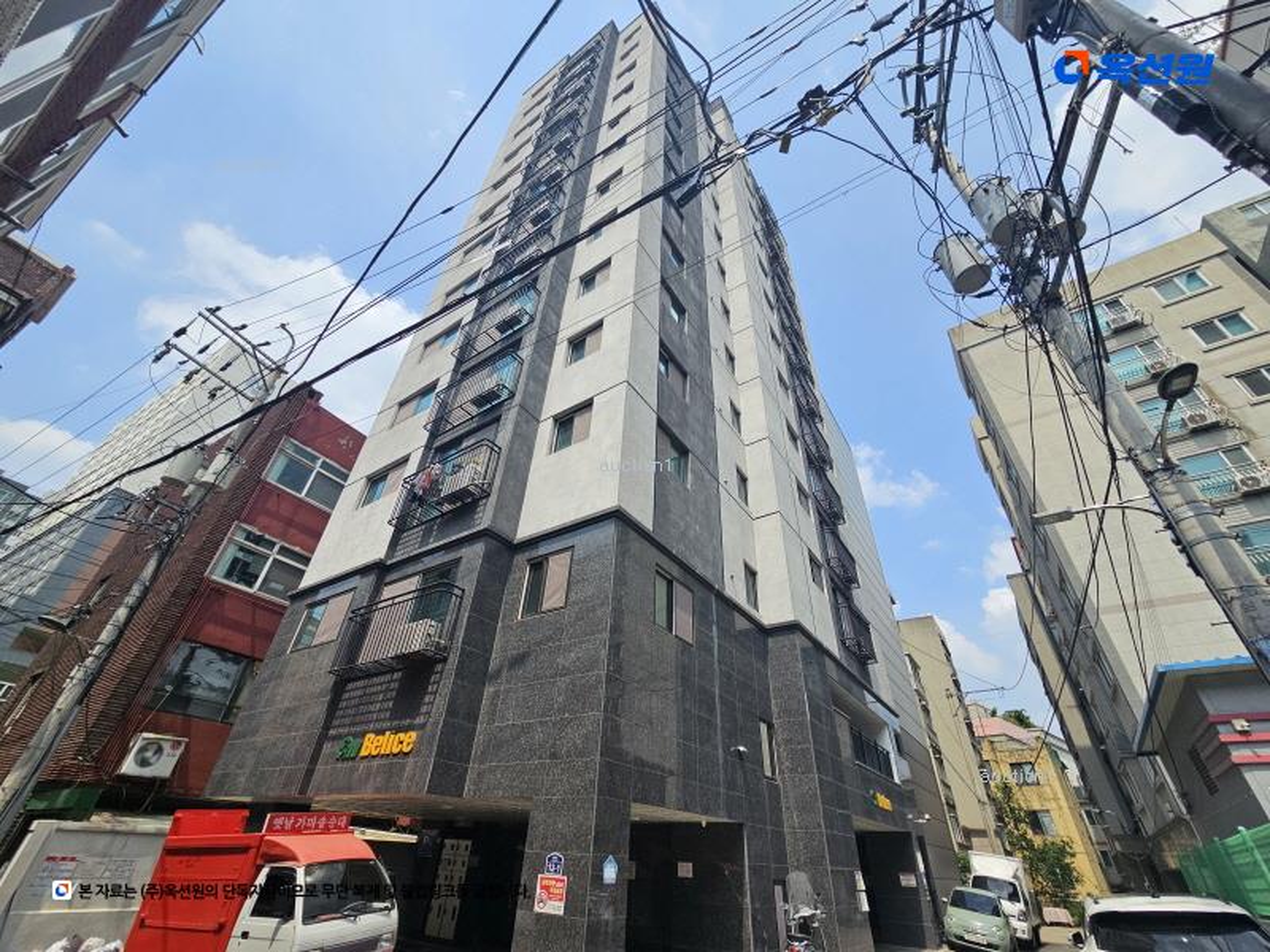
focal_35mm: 13
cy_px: 476
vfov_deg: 89.9
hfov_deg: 106.2
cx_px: 635
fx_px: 477
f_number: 2.2
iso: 50
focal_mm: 2.2
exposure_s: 1/2216
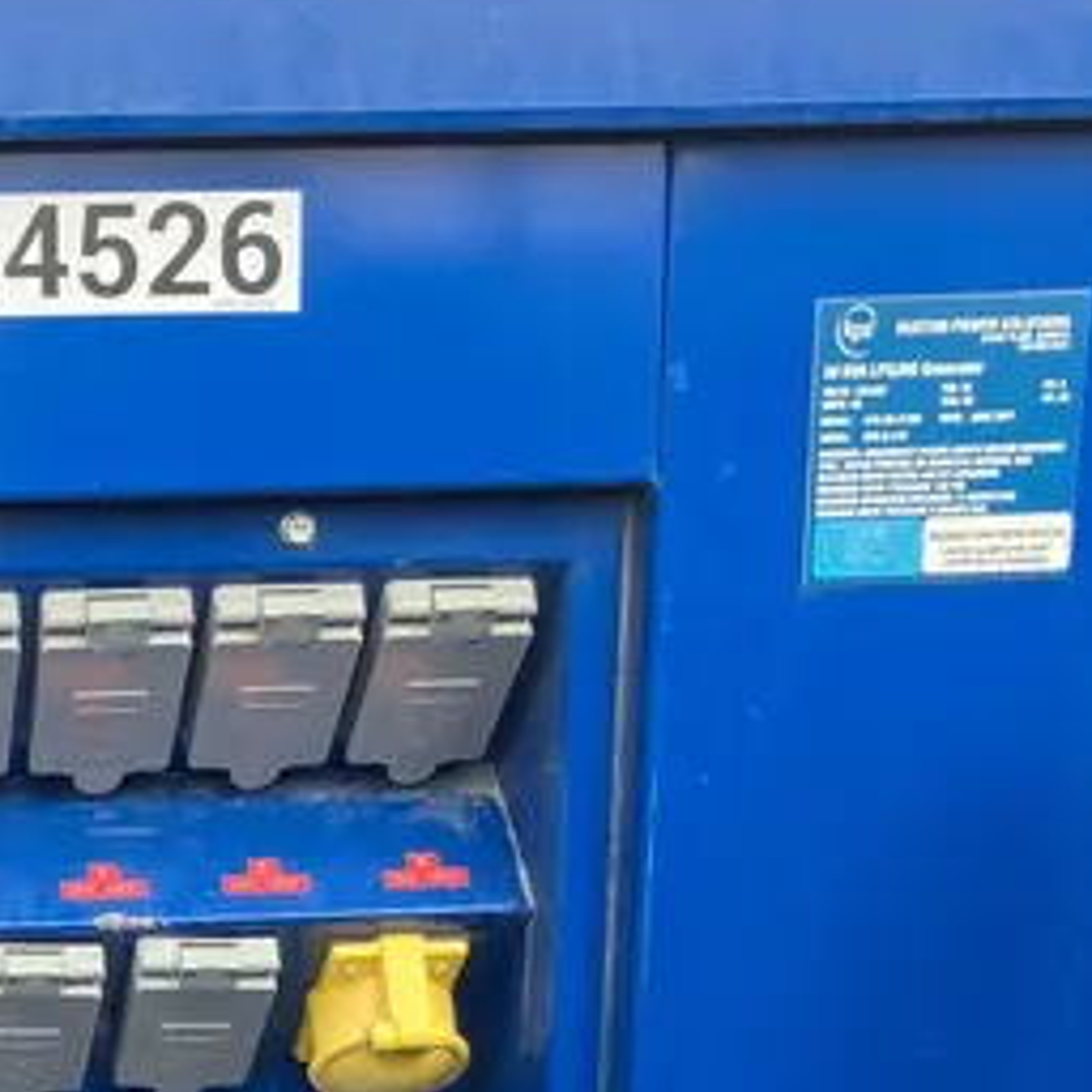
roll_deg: +3.4
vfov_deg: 22.6
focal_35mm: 71
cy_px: 1260
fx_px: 2534
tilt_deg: -14.1
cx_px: -64
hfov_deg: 23.1
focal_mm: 3.99
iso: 32
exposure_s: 1/282
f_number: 1.8
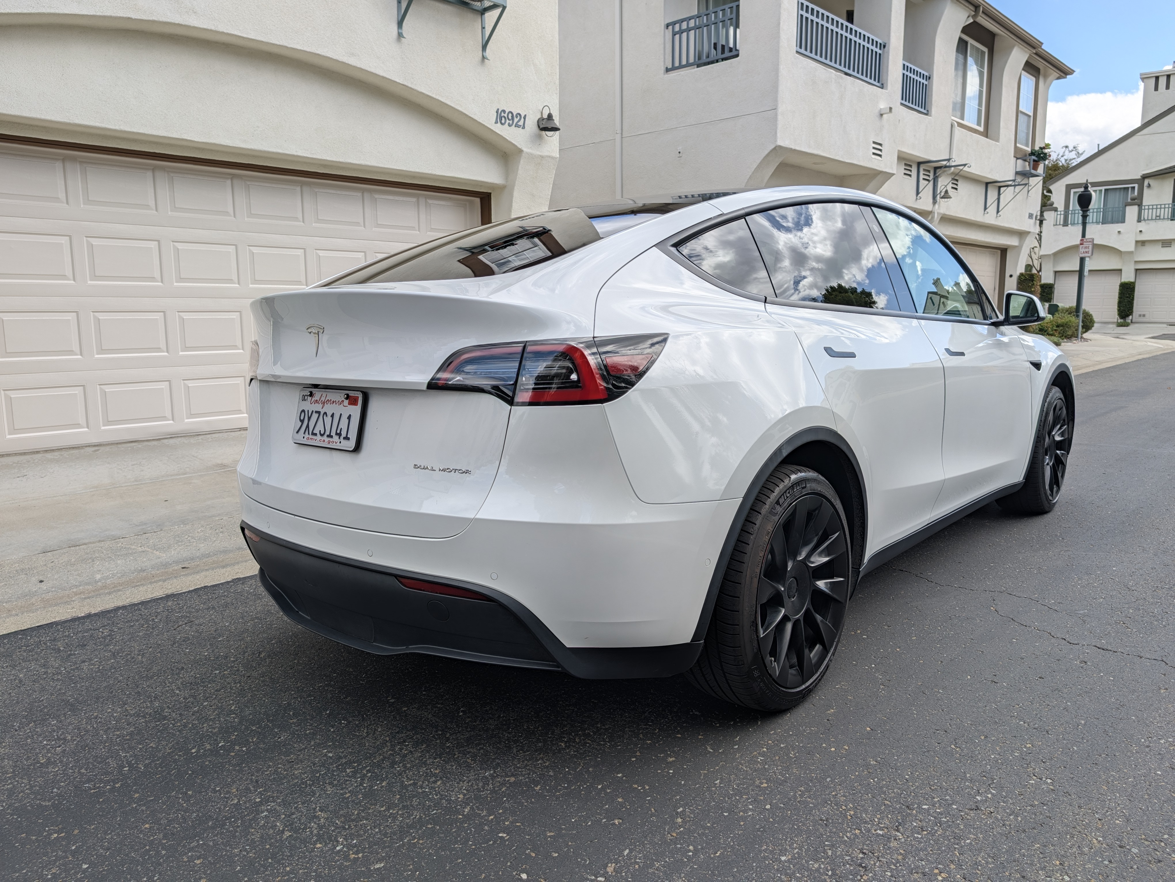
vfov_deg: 56.9
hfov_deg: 71.6
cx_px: 588
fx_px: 815
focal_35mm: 24
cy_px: 441
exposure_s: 1/880
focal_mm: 6.9
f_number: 1.68
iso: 20
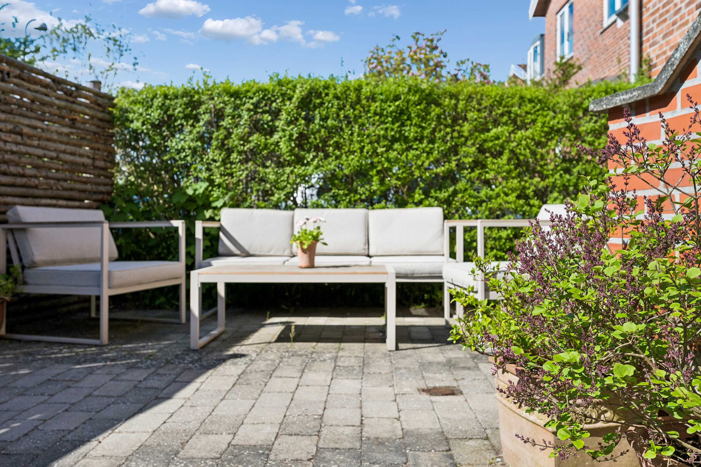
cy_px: 234
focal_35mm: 30
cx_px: 350
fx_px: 584
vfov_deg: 43.6
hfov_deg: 61.9
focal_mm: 30
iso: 400
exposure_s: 1/2000
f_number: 6.3
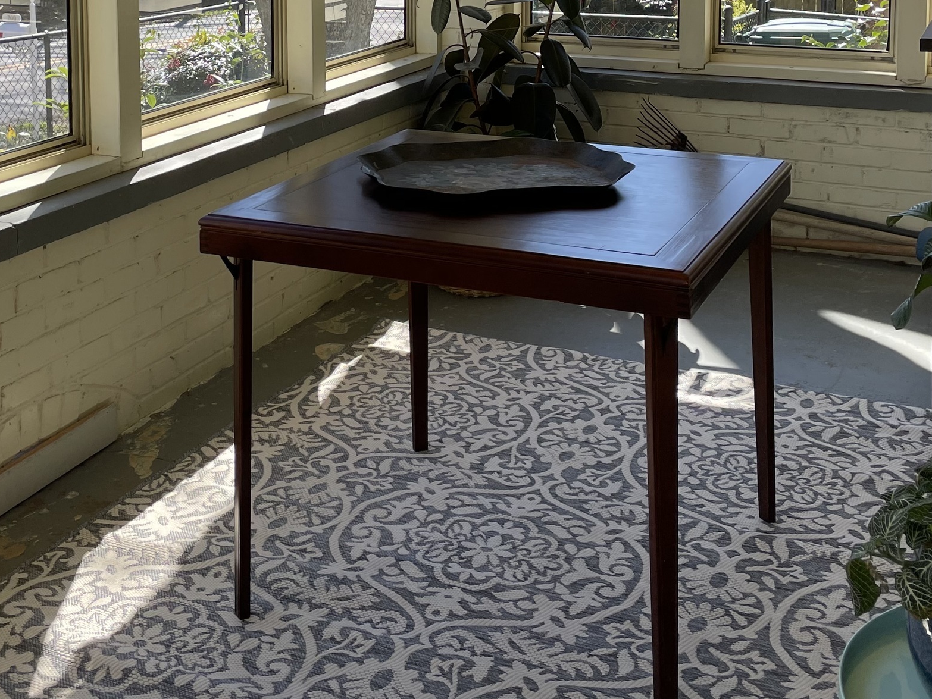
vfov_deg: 27.1
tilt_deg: -6.8
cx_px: 382
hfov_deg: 37.4
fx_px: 1373
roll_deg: +0.9
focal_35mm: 51
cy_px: 15
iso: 32
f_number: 1.6
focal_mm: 4.2
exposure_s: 1/612
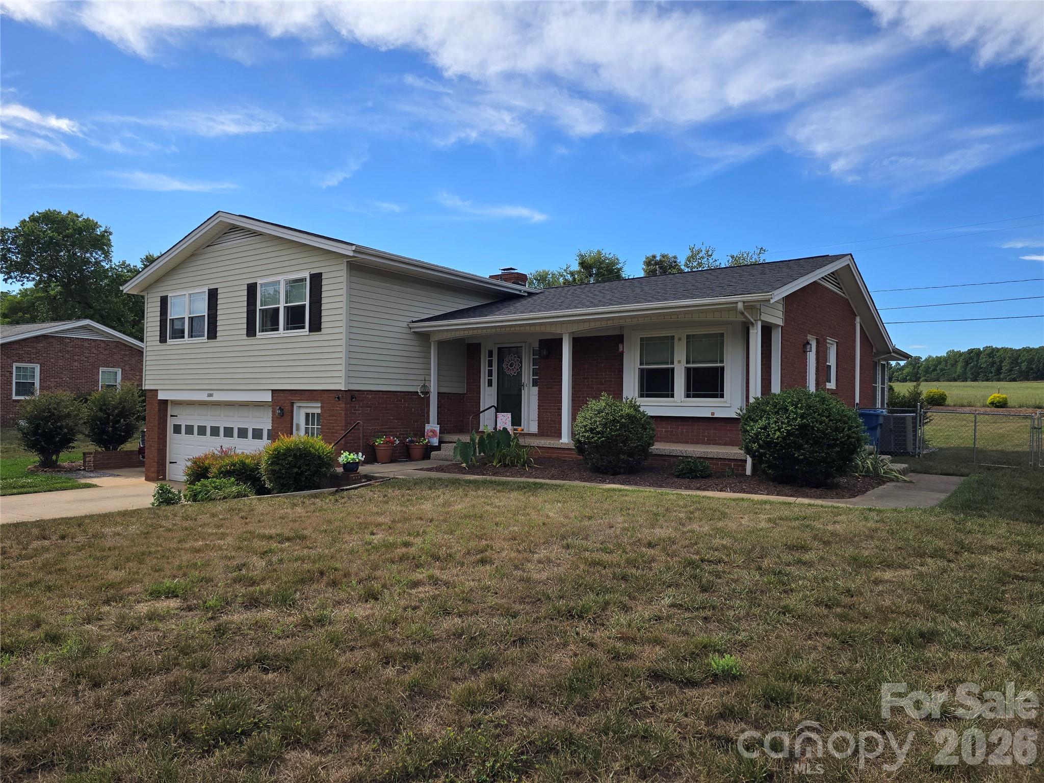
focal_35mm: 23
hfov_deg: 73.9
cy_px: 392
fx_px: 694
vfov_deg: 58.9
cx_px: 522
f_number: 1.7
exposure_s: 1/652
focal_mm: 6.3
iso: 12
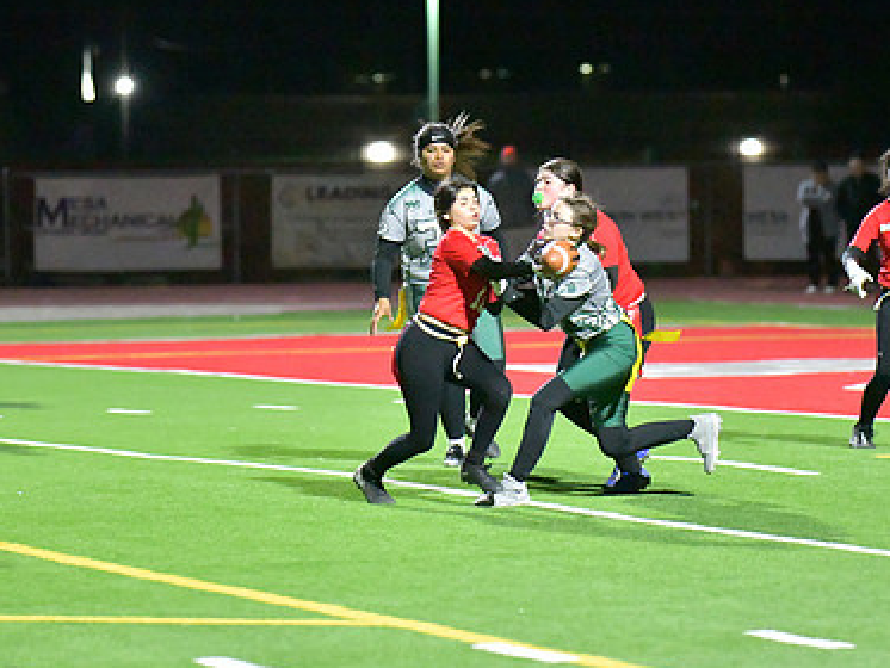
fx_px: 5967
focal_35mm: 232
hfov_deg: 8.5
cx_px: 499
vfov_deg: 6.4
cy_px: 240
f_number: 2.8
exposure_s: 1/2500
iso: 25600
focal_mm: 155
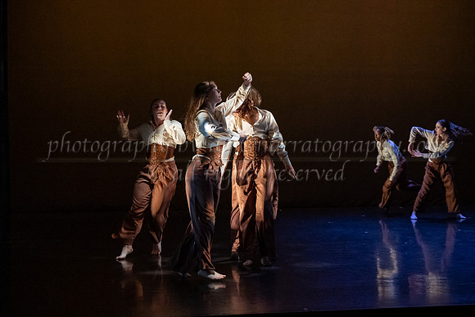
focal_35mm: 67
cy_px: 150
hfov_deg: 30.2
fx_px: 879
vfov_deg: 20.4
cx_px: 232
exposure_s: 1/400
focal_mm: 53
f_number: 3.5
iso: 4000
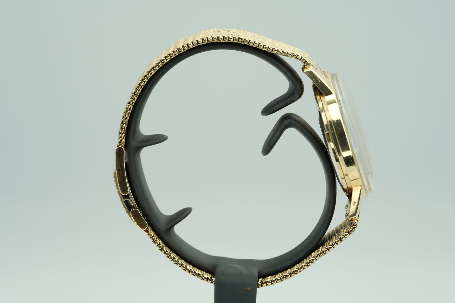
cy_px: 152
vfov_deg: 13.0
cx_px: 228
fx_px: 1327
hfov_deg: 19.5
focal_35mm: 105
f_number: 10
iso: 80
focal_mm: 105
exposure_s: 1/10
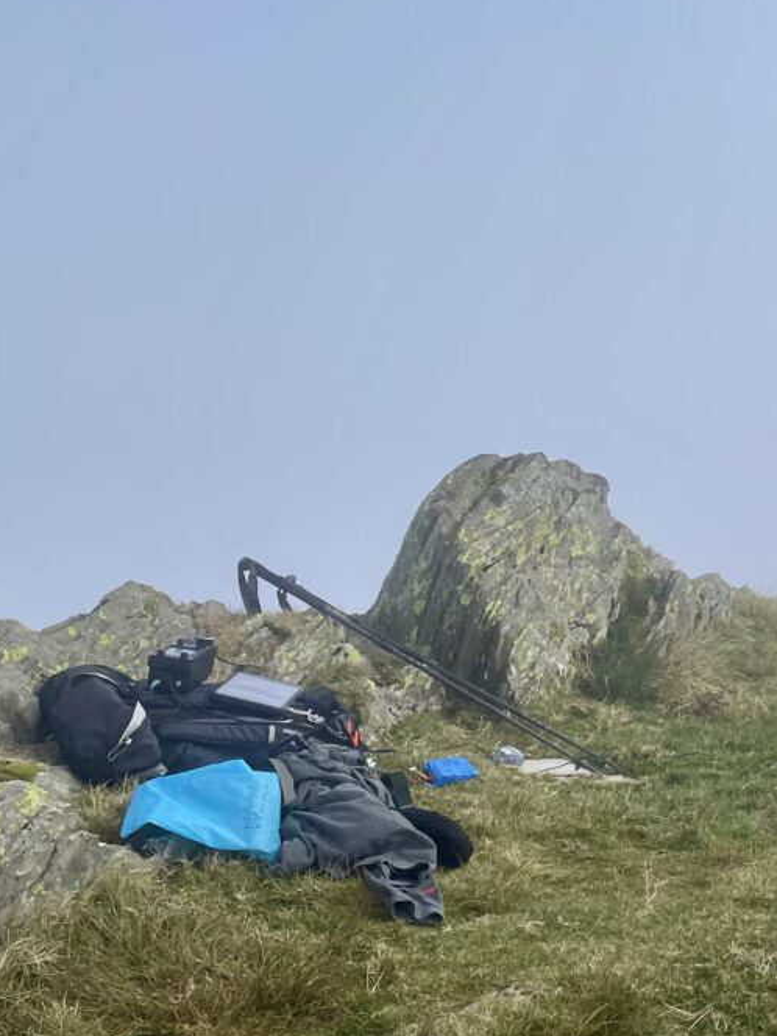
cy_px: 557
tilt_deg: -1.9
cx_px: 830
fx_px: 1407
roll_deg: +0.6
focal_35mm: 47
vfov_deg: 40.4
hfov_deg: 28.4
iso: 32
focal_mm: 4.2
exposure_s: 1/5814
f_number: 1.6
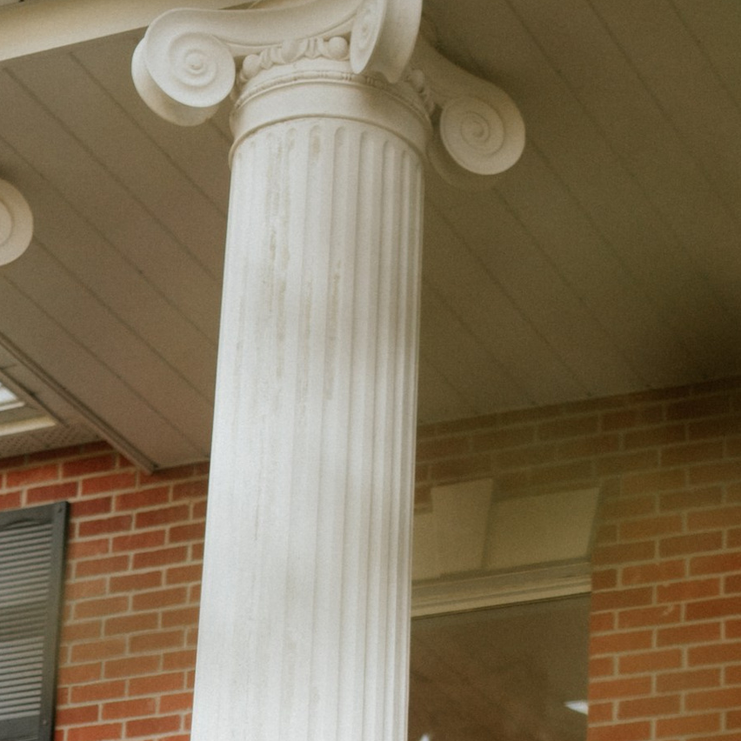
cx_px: 478
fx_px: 3245
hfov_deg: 13.0
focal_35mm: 134
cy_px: 1184
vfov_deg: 12.3
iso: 160
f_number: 1.4
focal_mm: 35
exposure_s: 1/250
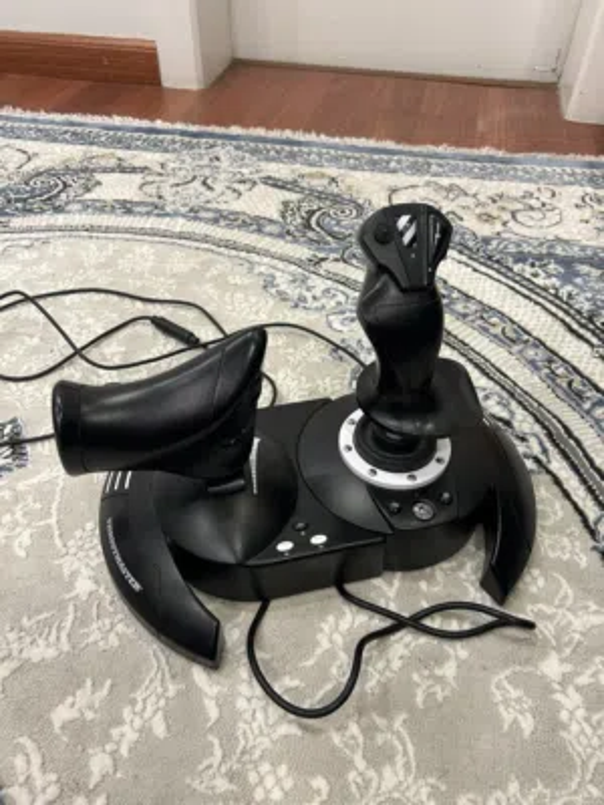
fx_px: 605
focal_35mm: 26
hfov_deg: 53.1
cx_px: 302
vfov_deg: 67.3
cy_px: 402
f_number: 1.5
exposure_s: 1/50
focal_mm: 5.7
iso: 160
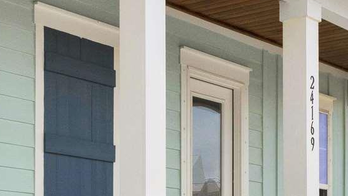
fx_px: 875
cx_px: 81
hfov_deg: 22.2
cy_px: 259
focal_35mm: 95
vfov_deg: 12.4
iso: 400
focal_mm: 16.5
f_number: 11
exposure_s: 1/1250
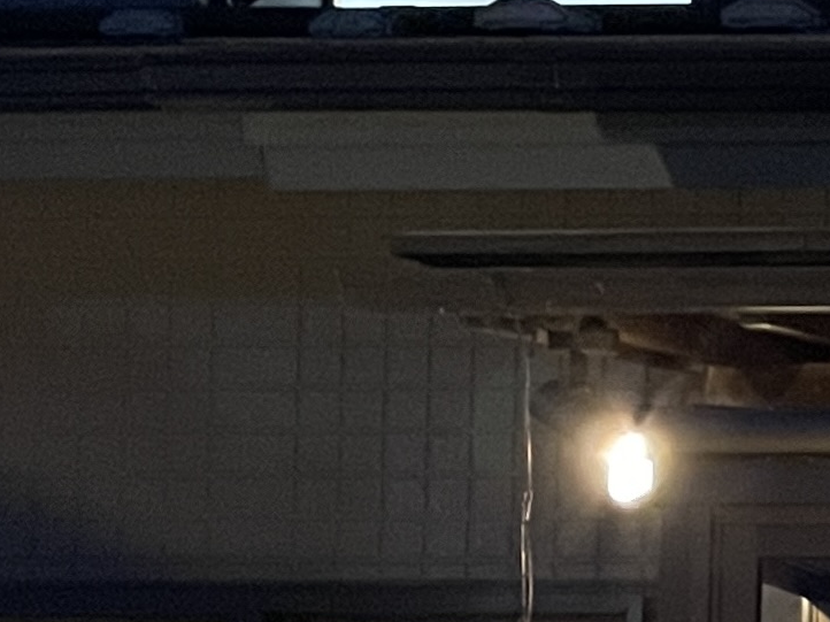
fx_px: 3452
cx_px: 2083
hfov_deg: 11.2
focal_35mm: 144
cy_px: 865
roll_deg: -0.2
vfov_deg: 10.0
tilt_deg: +3.5
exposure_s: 1/25
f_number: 1.6
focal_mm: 4.2
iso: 500
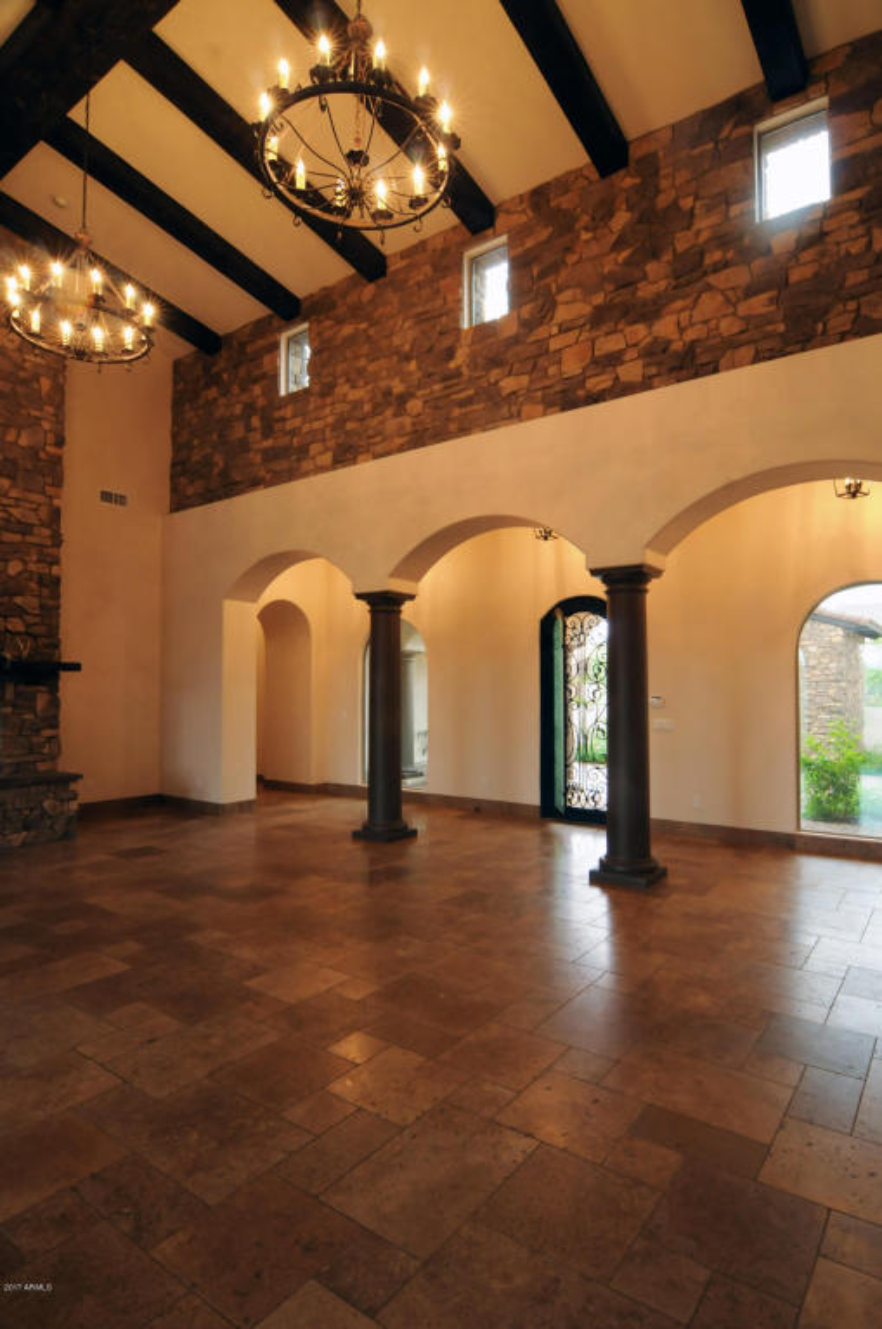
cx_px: 441
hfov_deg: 67.2
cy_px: 664
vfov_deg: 90.1
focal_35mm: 18
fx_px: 664
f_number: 10
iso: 800
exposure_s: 1/8
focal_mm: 12
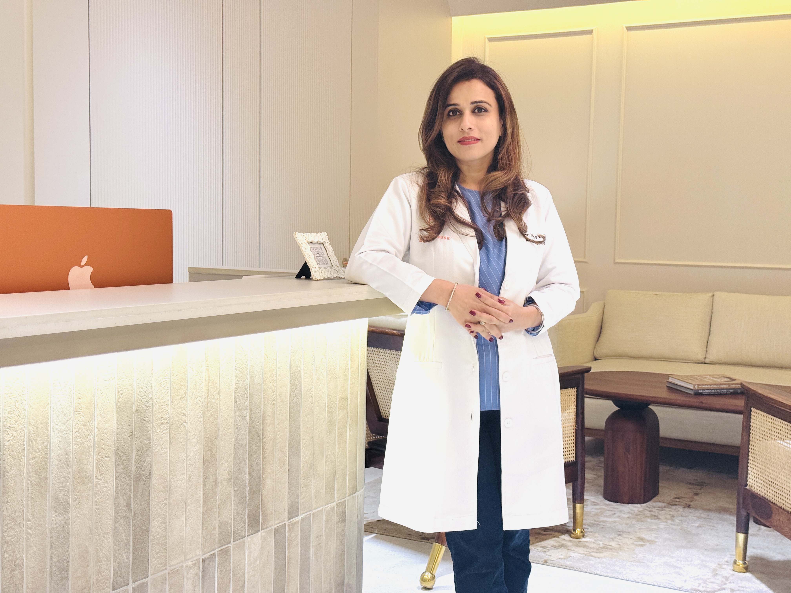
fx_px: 1097
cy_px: 296
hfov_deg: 39.7
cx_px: 396
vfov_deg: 30.3
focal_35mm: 48
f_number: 1.78
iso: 125
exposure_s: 1/100
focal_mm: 6.76
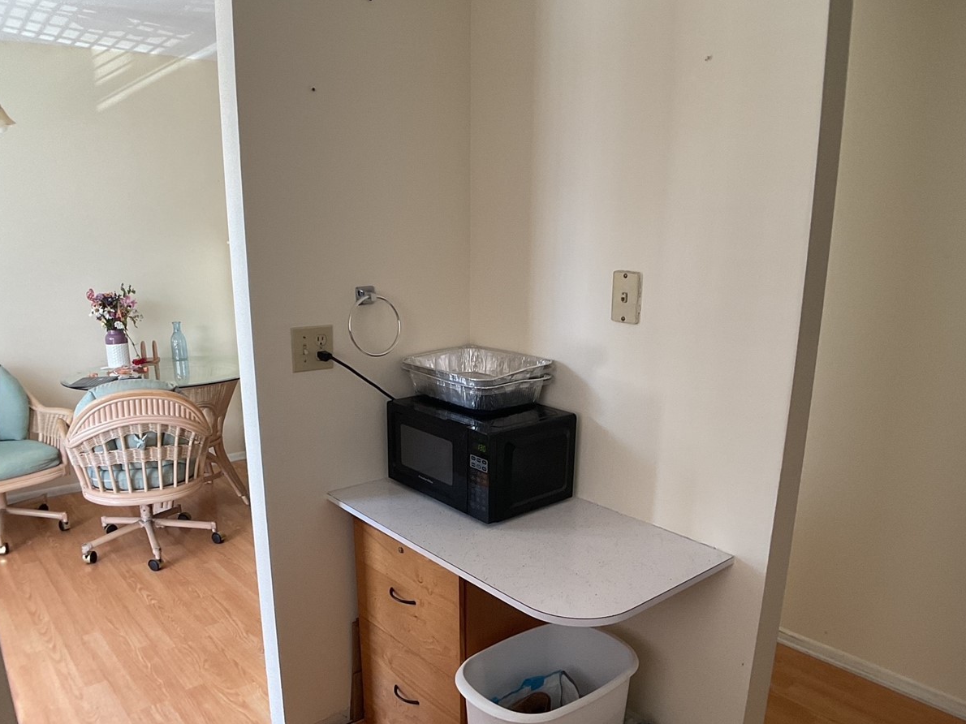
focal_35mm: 39
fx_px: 1088
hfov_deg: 47.9
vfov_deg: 36.6
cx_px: 459
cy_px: 446
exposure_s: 1/60
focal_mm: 3
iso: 64
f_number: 1.8
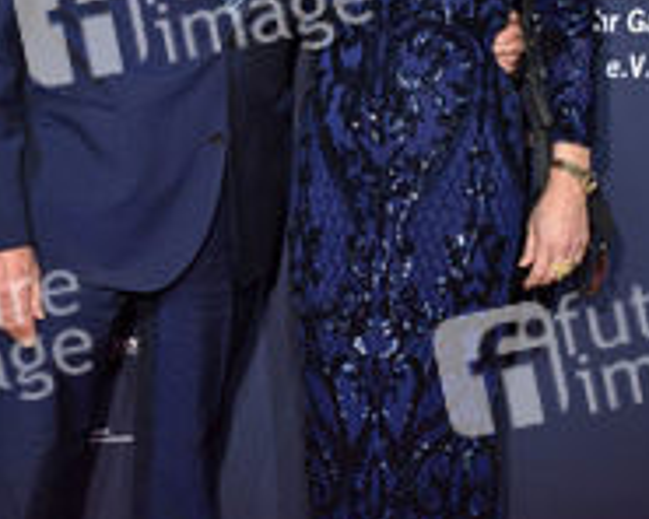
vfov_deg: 21.5
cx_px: 295
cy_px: 179
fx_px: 1364
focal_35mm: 71
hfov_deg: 26.8
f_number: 6.3
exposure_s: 1/160
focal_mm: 35
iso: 1000
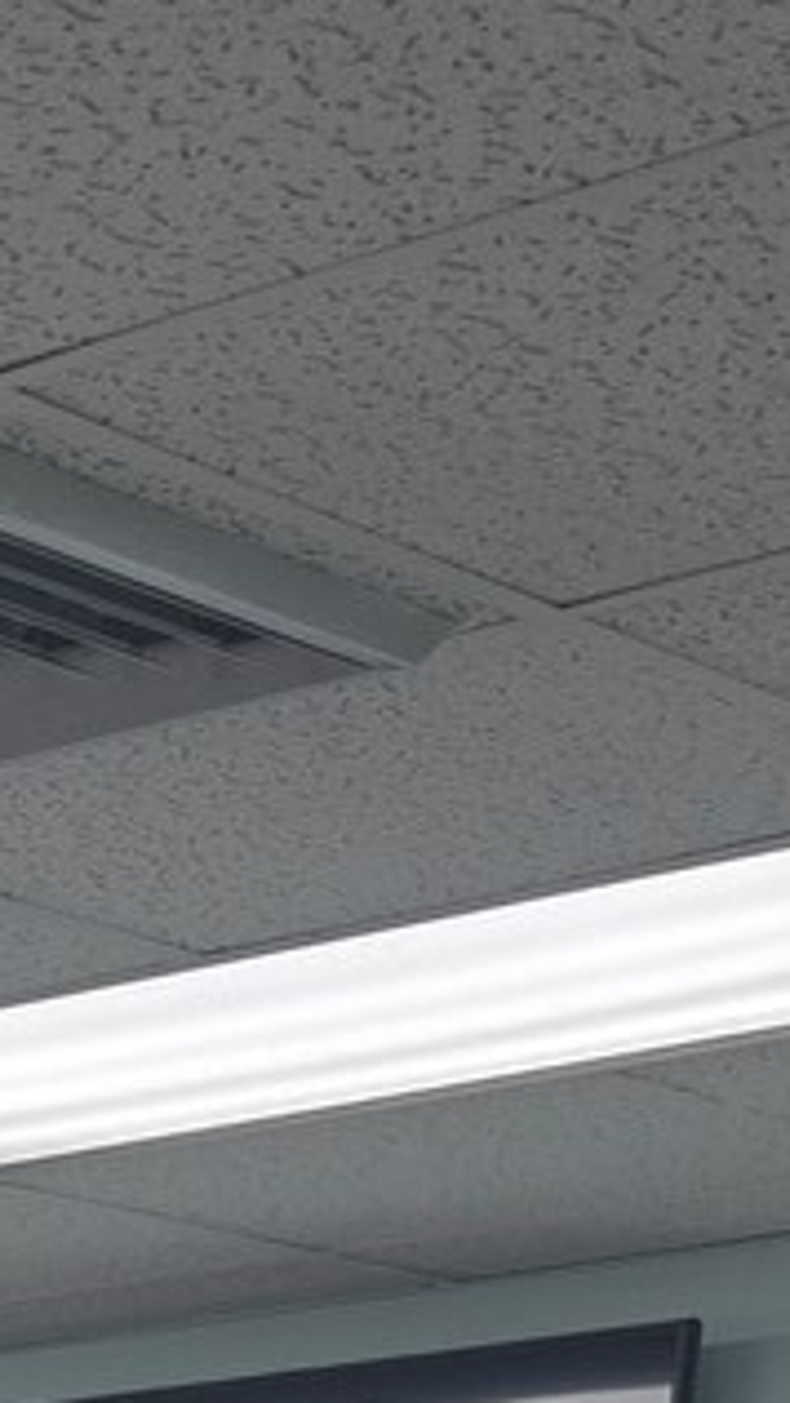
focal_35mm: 127
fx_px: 4724
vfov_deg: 13.3
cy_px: 3206
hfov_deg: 8.0
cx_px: -1678
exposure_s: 1/120
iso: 50
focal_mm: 6.3
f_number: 1.7
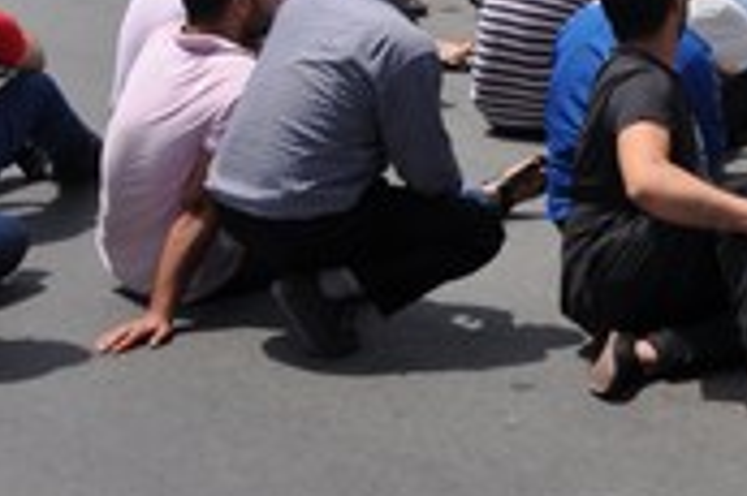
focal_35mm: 100
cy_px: -321
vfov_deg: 12.7
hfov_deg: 17.1
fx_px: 2073
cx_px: 1304
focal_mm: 18
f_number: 10
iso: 200
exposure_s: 1/400
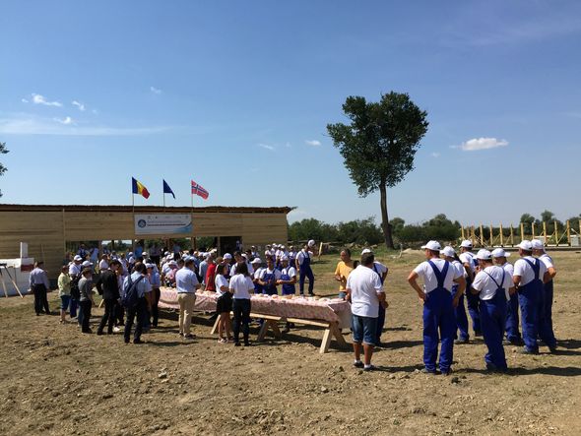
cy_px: 218
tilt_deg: +3.6
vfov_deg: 48.3
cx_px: 290
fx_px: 487
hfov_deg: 61.6
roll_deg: +2.1
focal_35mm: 29
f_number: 2.2
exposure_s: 1/2326
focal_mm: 4.15
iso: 32
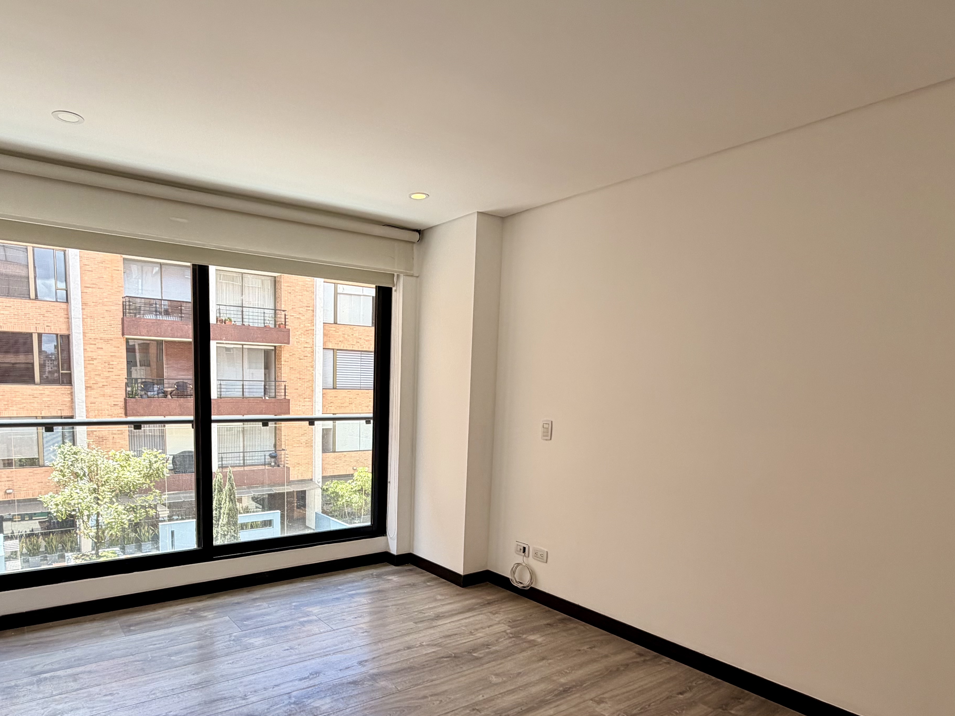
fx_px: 607
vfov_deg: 60.0
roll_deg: -0.8
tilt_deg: -7.4
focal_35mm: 22
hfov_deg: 75.6
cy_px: 460
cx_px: 384
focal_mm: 2.22
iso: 40
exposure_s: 1/167
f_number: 2.2
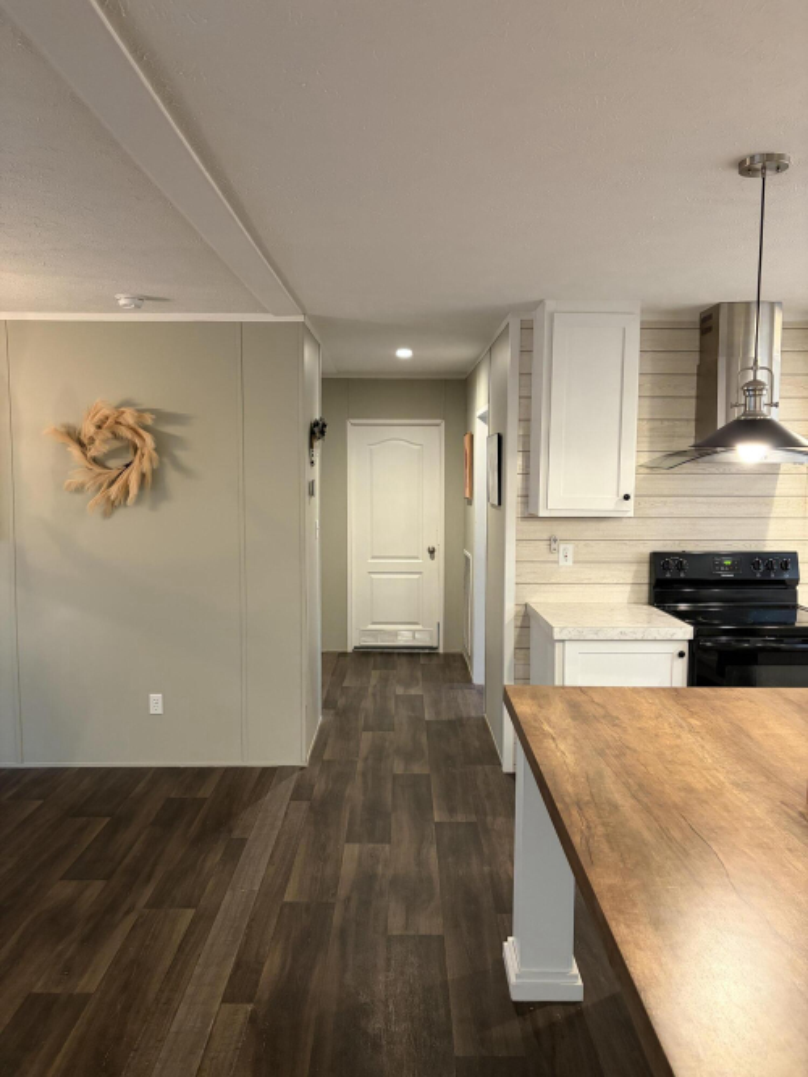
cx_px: 404
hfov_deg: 53.0
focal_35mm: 26
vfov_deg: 67.3
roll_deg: -0.9
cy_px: 538
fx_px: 809
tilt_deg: -4.2
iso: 400
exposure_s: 1/60
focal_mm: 5.96
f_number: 1.6
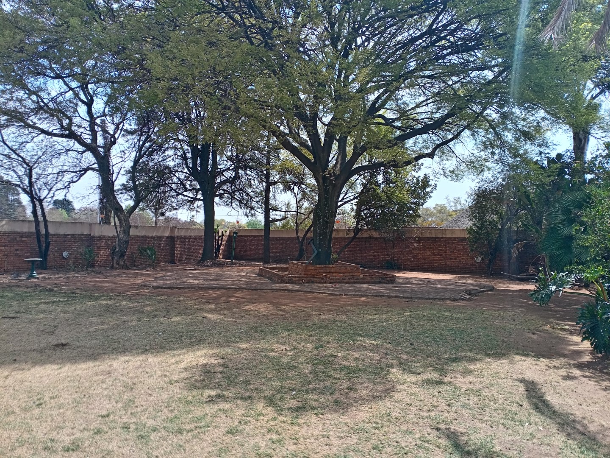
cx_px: 305
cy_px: 229
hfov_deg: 65.3
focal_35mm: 27
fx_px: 476
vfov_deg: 51.4
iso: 100
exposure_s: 1/374
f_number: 1.8
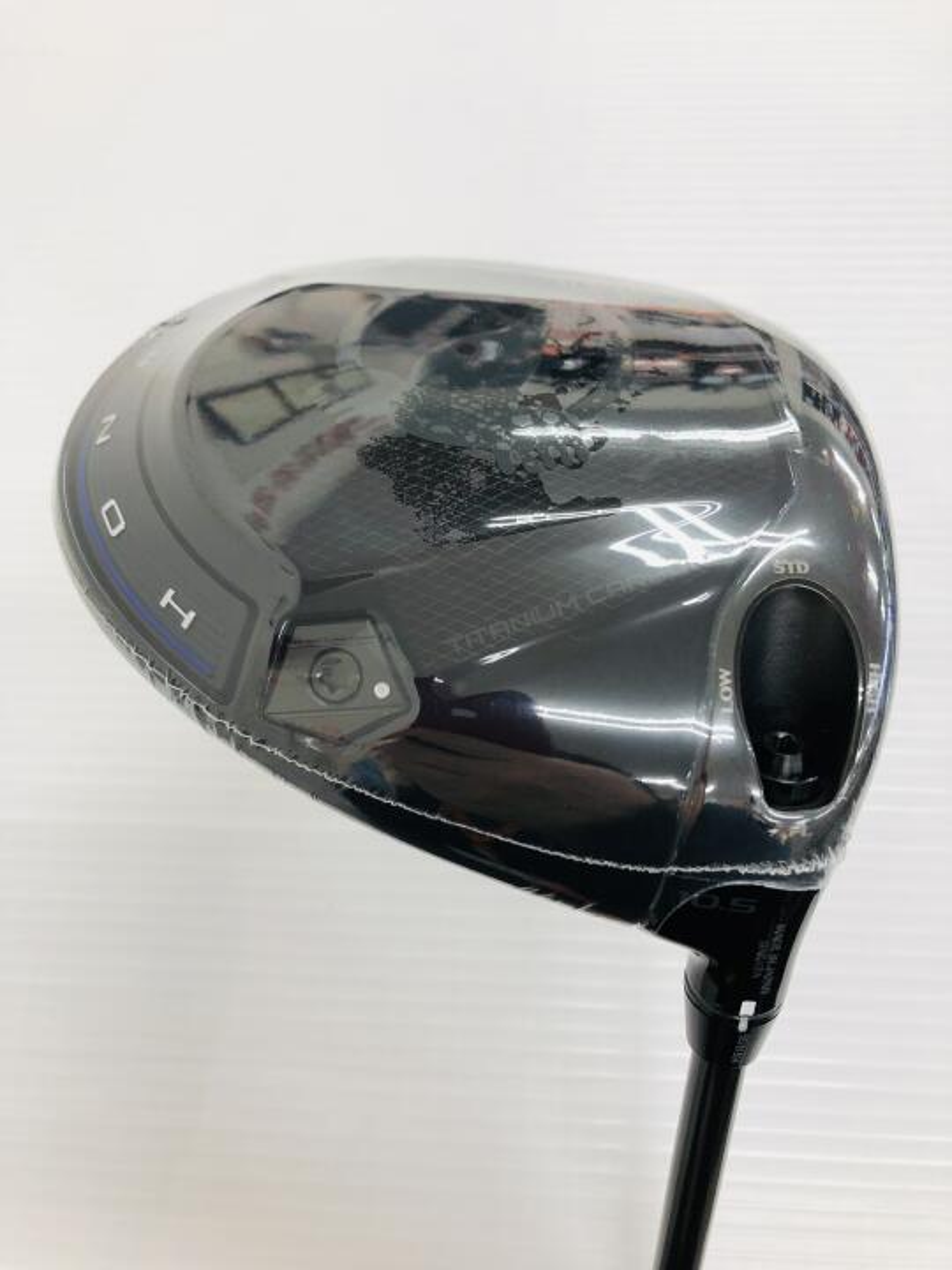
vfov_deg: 63.4
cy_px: 635
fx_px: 1027
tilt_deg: -72.3
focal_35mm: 28
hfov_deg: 49.7
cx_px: 476
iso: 20
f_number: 1.8
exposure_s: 1/40
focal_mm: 3.99
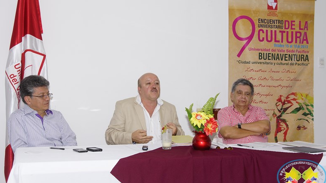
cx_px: 161
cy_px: 85
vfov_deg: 26.5
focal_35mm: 45
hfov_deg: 45.5
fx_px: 389
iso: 200
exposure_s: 1/100
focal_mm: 28
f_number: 5.6
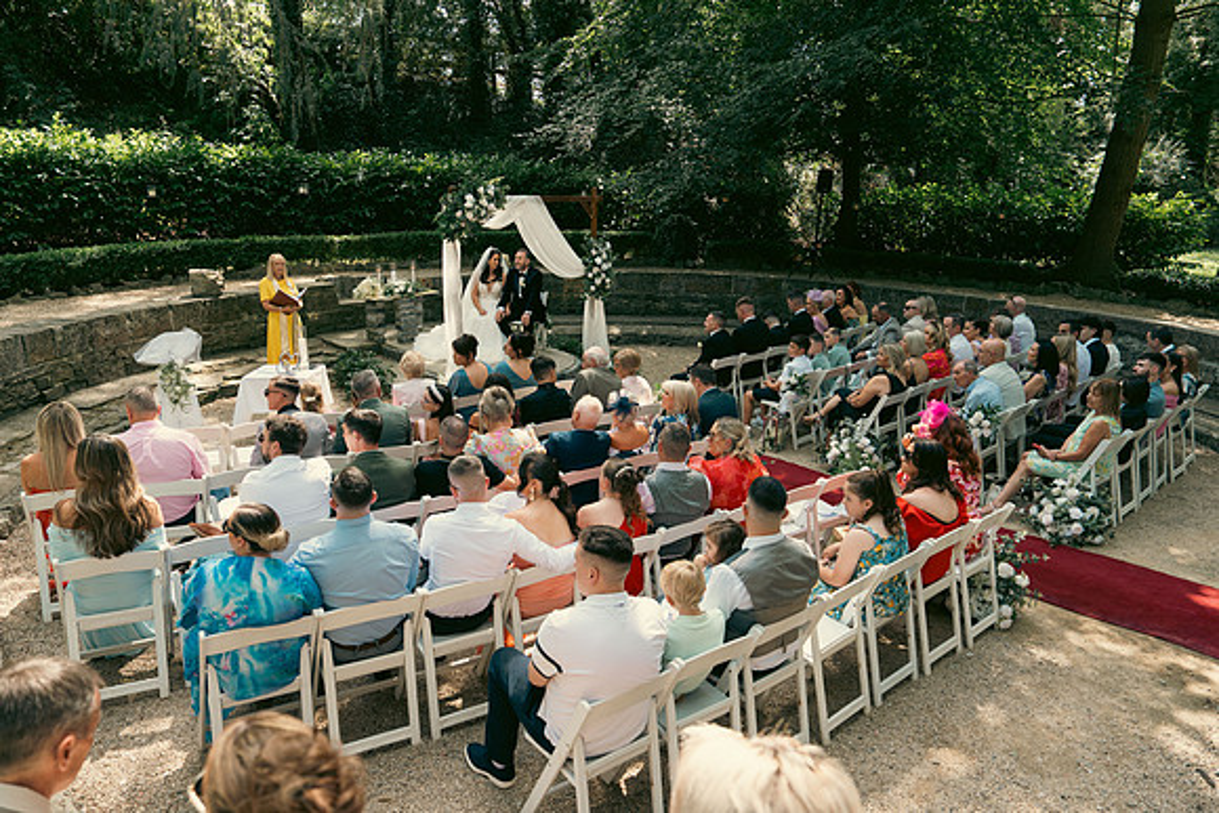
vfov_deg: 53.2
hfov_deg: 73.7
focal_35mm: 24
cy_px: 406
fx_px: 813
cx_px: 610
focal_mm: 24
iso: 200
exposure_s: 1/200
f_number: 3.5
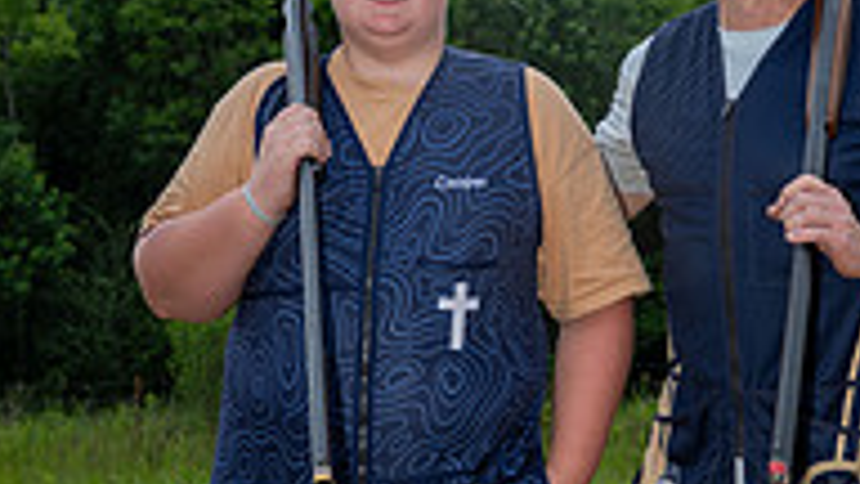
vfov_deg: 11.7
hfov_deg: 20.6
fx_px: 2349
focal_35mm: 103
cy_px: 430
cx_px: 627
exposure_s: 1/100
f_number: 5
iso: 90
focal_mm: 42
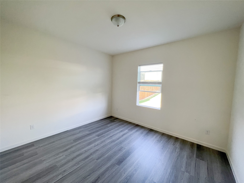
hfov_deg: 106.2
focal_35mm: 13
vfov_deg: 89.9
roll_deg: -1.5
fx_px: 92
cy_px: 92
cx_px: 122
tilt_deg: -4.5
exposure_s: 1/120
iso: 125
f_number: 1.8
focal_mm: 1.57
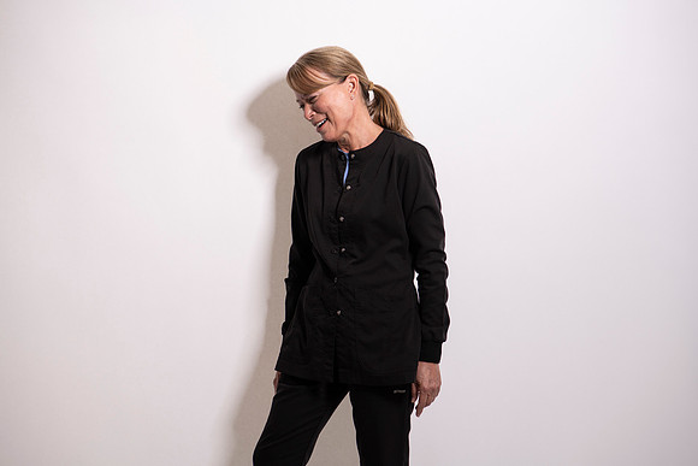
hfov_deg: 19.5
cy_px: 233
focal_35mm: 105
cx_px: 349
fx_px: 2036
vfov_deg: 13.0
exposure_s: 1/160
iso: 64
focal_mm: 105
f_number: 6.3
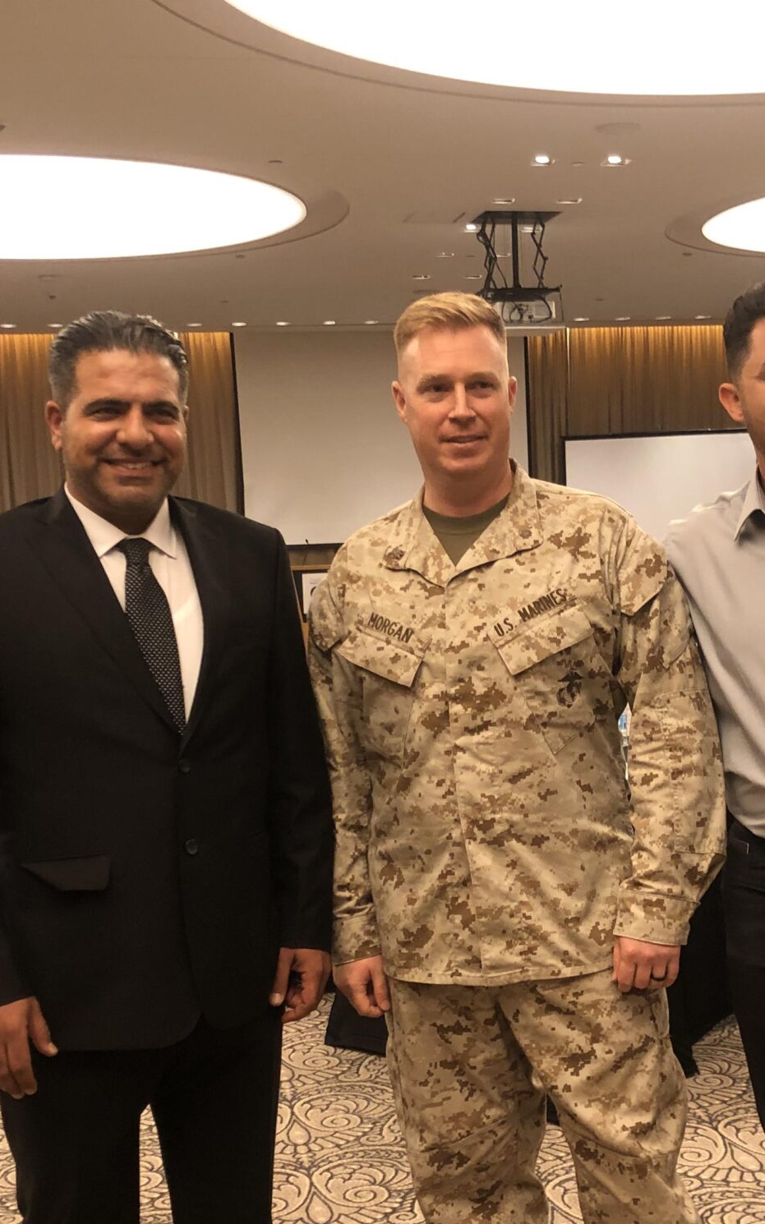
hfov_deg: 25.2
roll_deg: +2.9
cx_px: 505
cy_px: 751
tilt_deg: -4.6
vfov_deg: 39.4
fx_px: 1702
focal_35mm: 51
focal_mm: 4
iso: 50
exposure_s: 1/17
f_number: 1.8
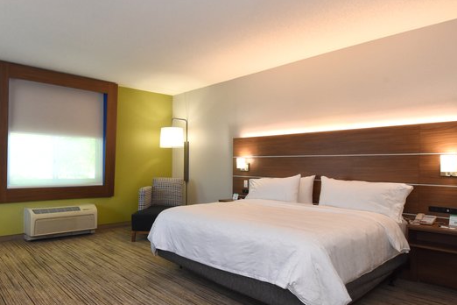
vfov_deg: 55.0
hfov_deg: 75.1
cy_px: 167
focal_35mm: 23
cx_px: 179
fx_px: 292
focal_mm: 10
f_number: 11
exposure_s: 1/20
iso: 800
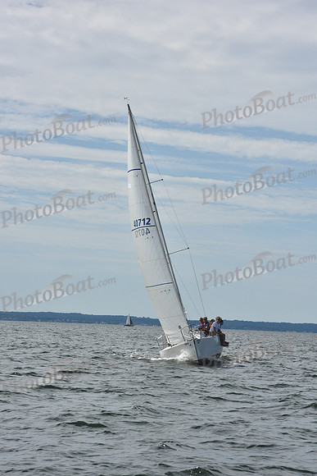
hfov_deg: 12.5
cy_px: 238
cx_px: 158
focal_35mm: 110
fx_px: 1452
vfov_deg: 18.6
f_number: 13
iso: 320
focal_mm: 110
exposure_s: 1/1000
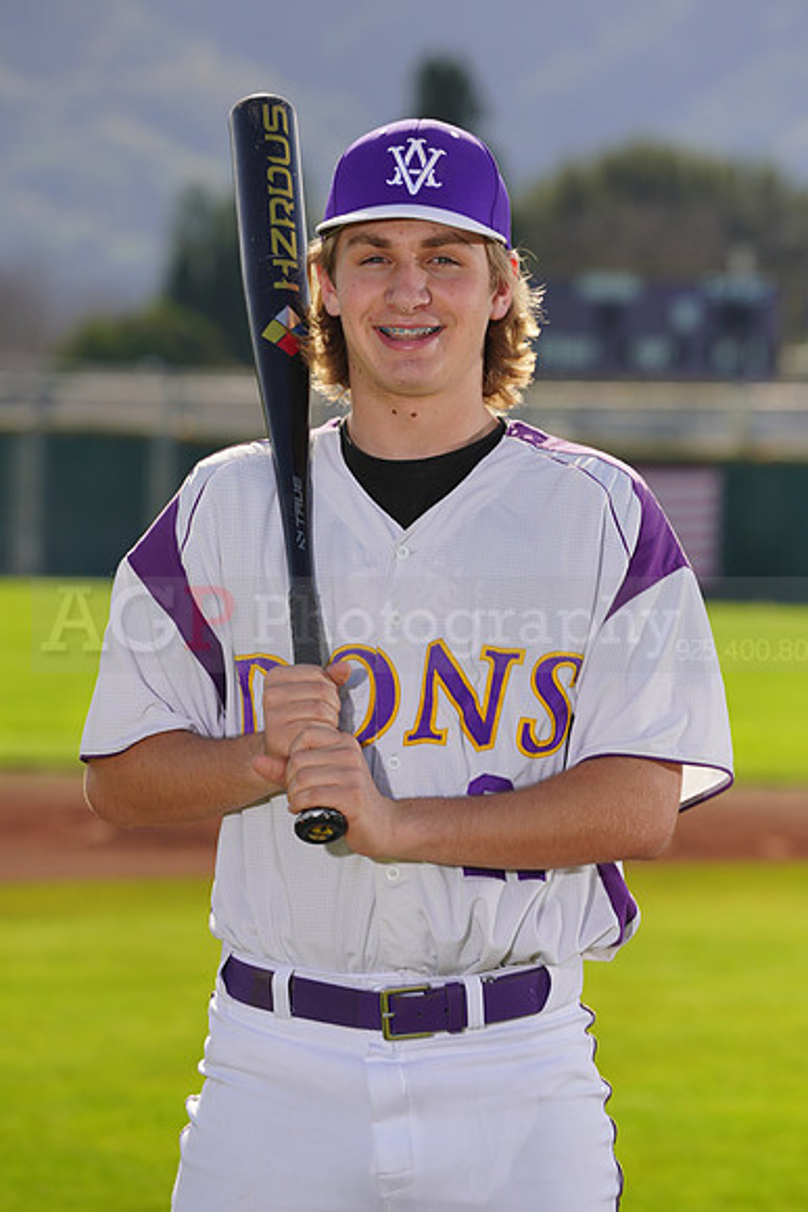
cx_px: 404
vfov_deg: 8.0
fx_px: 8613
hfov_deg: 5.4
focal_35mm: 256
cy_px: 606
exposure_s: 1/250
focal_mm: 256
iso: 100
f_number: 9
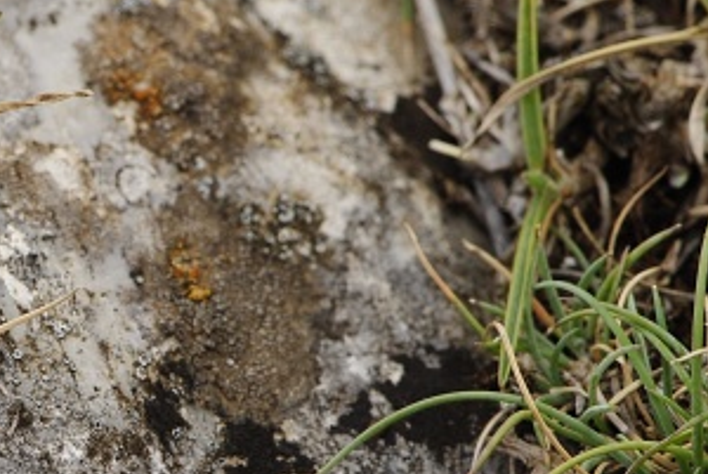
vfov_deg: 4.1
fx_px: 6703
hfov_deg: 6.0
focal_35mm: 340
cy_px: 342
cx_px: 0
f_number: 10
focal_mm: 85
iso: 200
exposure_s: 1/160
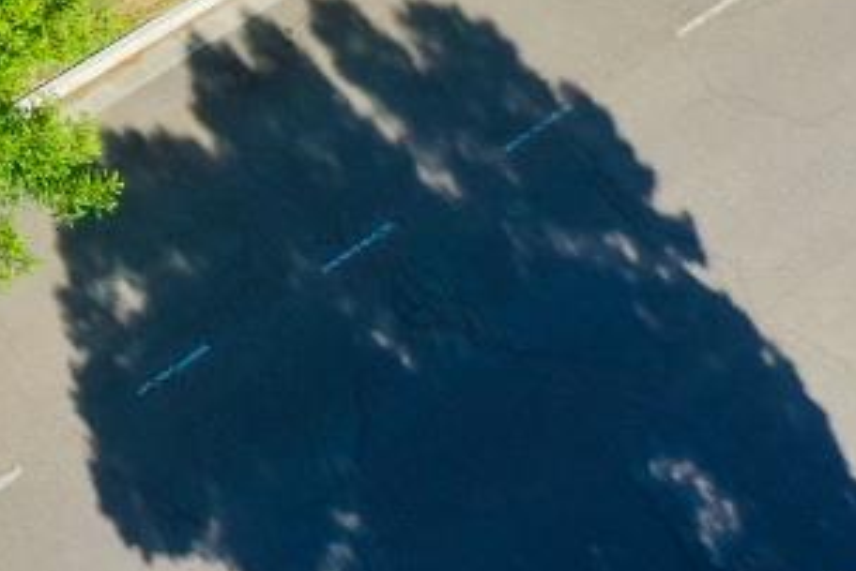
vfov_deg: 9.3
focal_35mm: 138
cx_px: -445
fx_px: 3283
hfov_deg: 13.9
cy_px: -610
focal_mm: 10.26
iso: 100
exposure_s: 1/320
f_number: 5.6
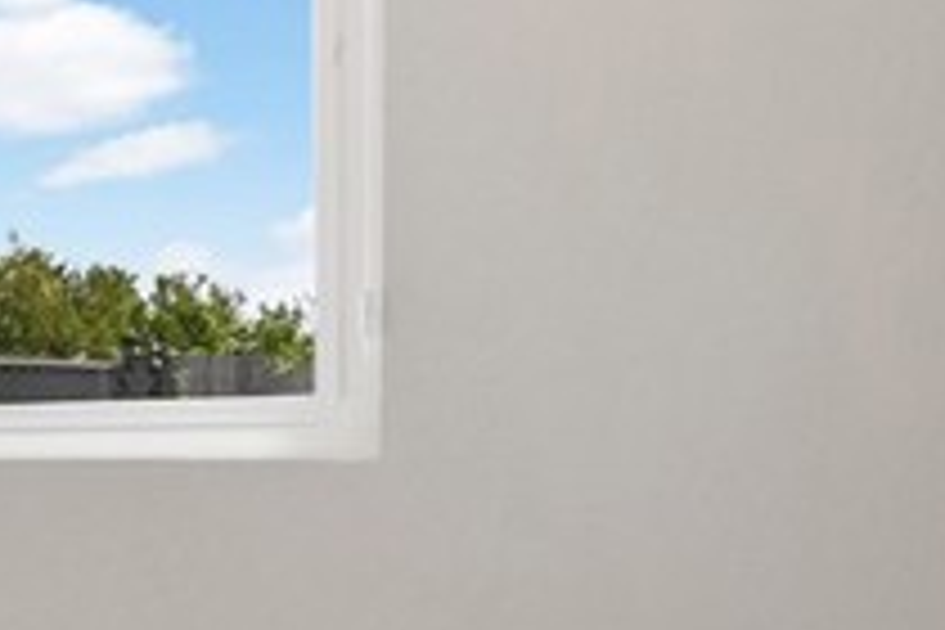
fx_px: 2047
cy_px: 524
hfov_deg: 16.1
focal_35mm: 78
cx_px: -1179
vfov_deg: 17.3
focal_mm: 16
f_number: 9
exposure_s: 1/80
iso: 320
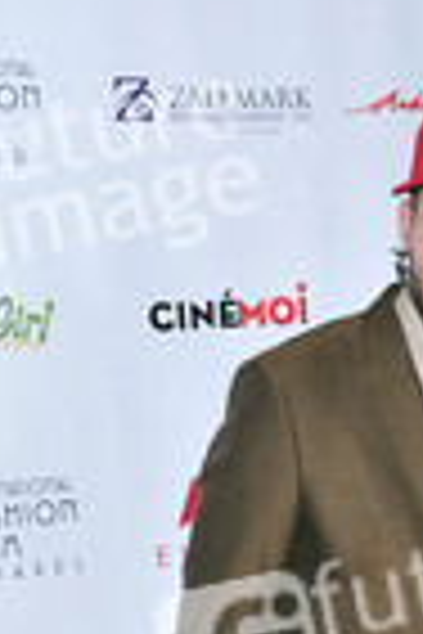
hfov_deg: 14.5
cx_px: 520
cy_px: 863
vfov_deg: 20.2
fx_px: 1604
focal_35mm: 91
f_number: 5.6
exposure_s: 1/320
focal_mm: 32
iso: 500
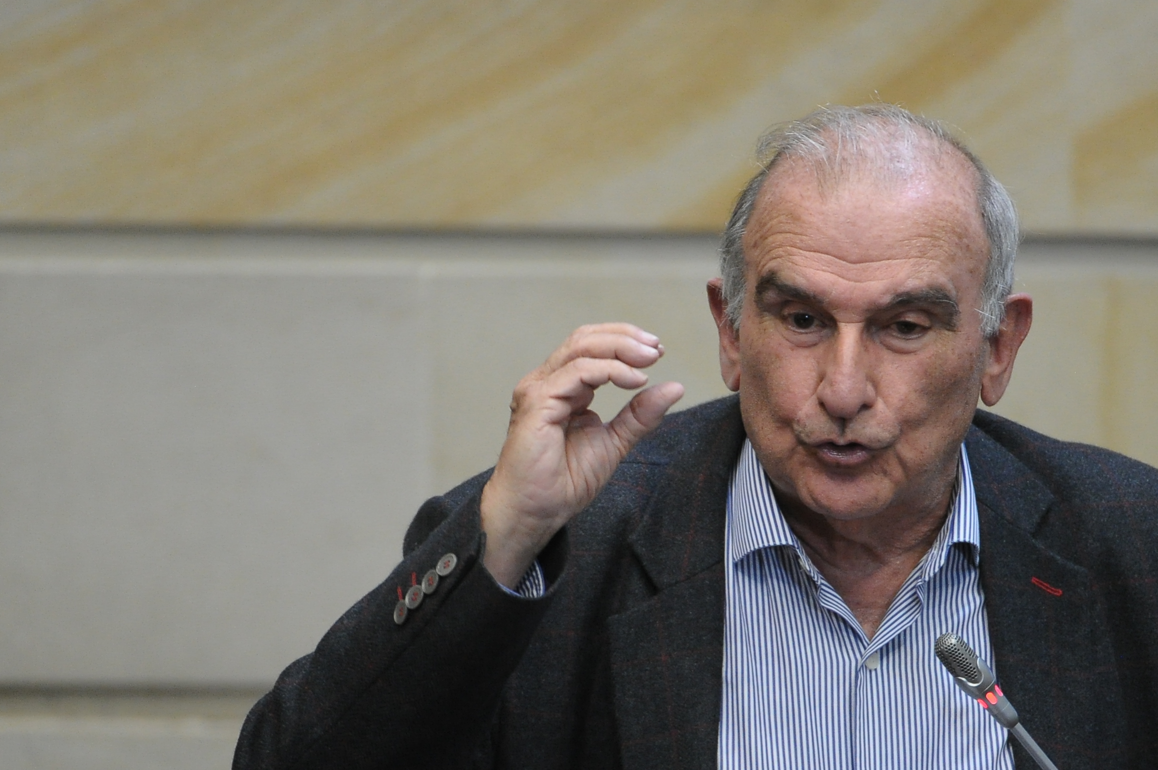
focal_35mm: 735
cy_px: 553
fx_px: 23627
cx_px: 652
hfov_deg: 2.8
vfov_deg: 1.9
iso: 4000
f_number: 4
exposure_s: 1/320
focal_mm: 400
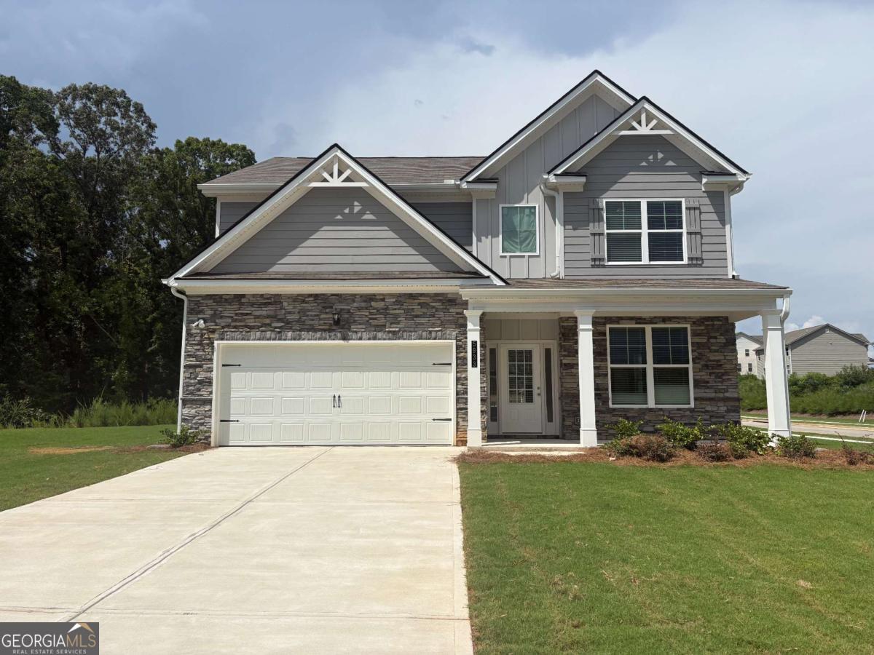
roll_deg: +0.4
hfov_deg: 67.3
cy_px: 328
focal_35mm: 26
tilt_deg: +7.1
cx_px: 437
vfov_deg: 53.1
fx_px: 656
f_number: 1.6
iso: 50
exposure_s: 1/7813
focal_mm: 5.96
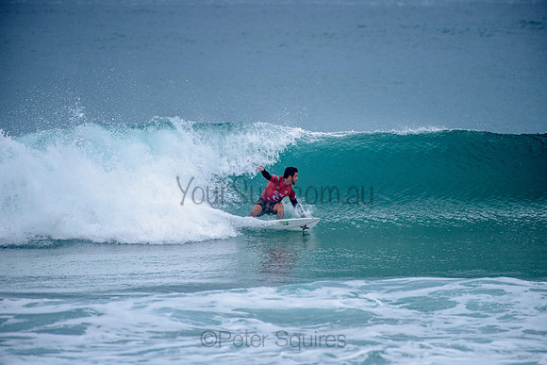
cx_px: 274
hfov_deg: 4.1
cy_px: 182
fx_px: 7599
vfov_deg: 2.8
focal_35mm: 500
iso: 360
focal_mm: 500
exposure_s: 1/2000
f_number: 5.6
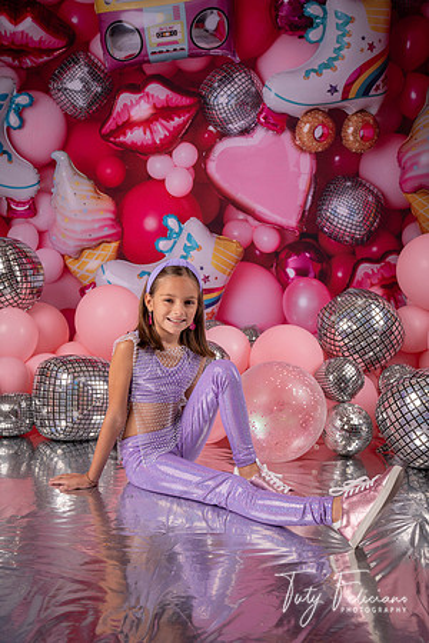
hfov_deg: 41.1
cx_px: 214
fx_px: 572
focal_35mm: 32
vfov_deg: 58.7
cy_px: 322
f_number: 5
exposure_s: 1/125
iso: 160
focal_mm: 32
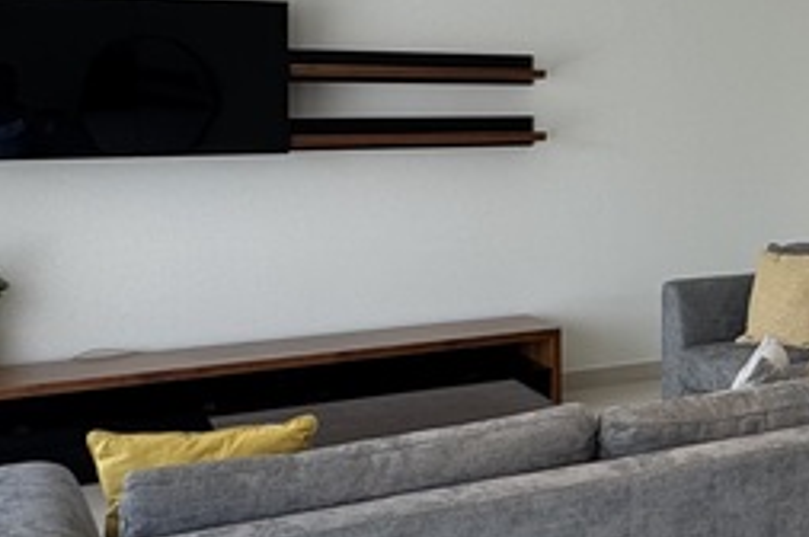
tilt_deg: +0.2
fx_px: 1324
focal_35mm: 59
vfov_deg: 22.6
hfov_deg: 27.8
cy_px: 112
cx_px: 1071
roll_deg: -0.1
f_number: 2.2
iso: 40
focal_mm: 2.22
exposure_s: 1/152
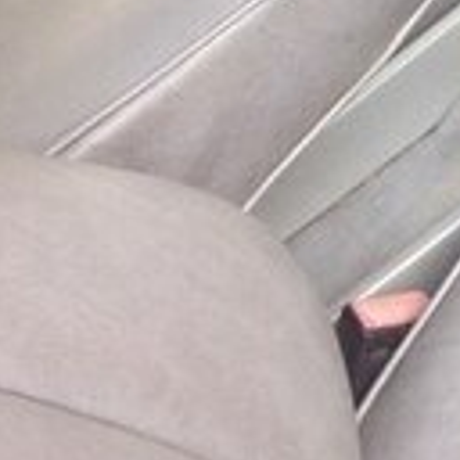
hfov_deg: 10.6
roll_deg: +11.0
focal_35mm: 150
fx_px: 2255
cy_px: -361
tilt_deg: -29.7
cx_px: 938
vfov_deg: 10.9
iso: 80
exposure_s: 1/120
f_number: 2.4
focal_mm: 4.12
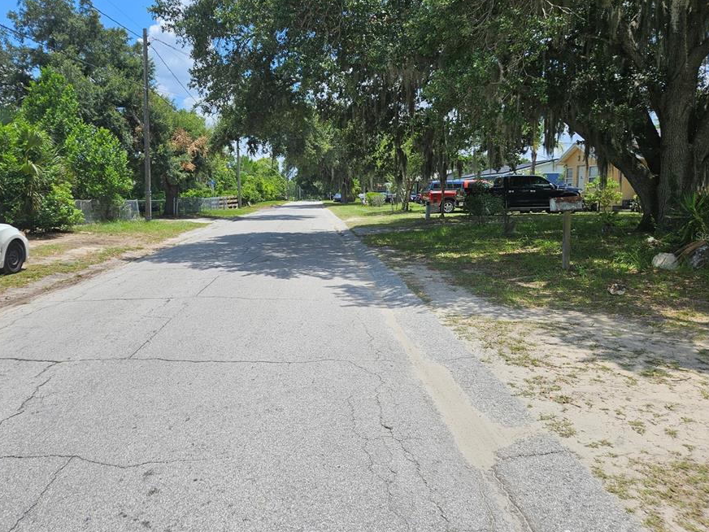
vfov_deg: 51.2
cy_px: 236
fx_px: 553
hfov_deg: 65.2
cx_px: 328
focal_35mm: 27
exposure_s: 1/2038
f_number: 1.8
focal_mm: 5.4
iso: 25
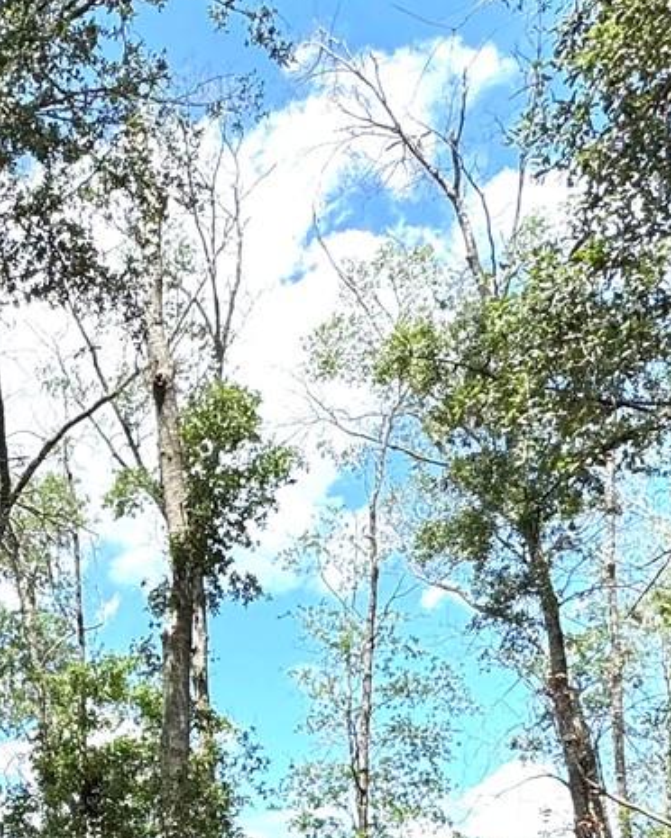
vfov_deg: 35.3
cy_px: 865
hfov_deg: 29.4
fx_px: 1167
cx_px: -40
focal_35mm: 47
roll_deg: +0.1
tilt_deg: +8.4
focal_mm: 2.22
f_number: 2.2
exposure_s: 1/1672
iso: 40
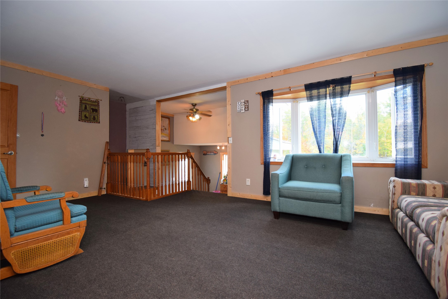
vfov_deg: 77.3
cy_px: 150
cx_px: 224
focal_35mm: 15
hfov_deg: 100.4
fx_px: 187
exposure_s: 1/60
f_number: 4.5
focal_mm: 10
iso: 560
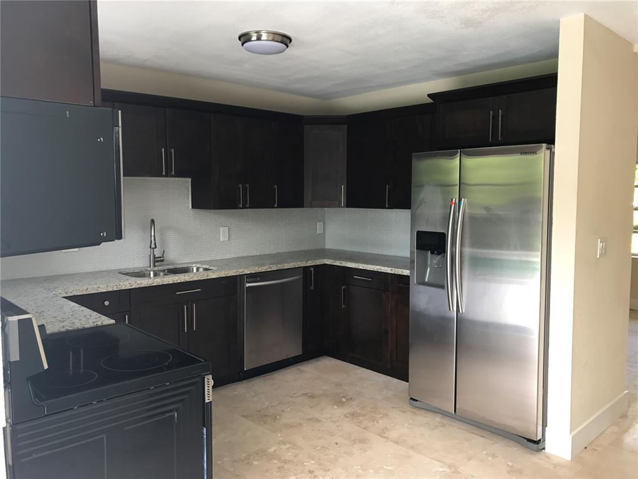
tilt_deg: -4.8
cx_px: 319
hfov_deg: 63.4
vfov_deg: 49.7
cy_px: 240
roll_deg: +0.5
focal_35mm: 28
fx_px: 516
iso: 20
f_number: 1.8
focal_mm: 3.99
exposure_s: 1/50
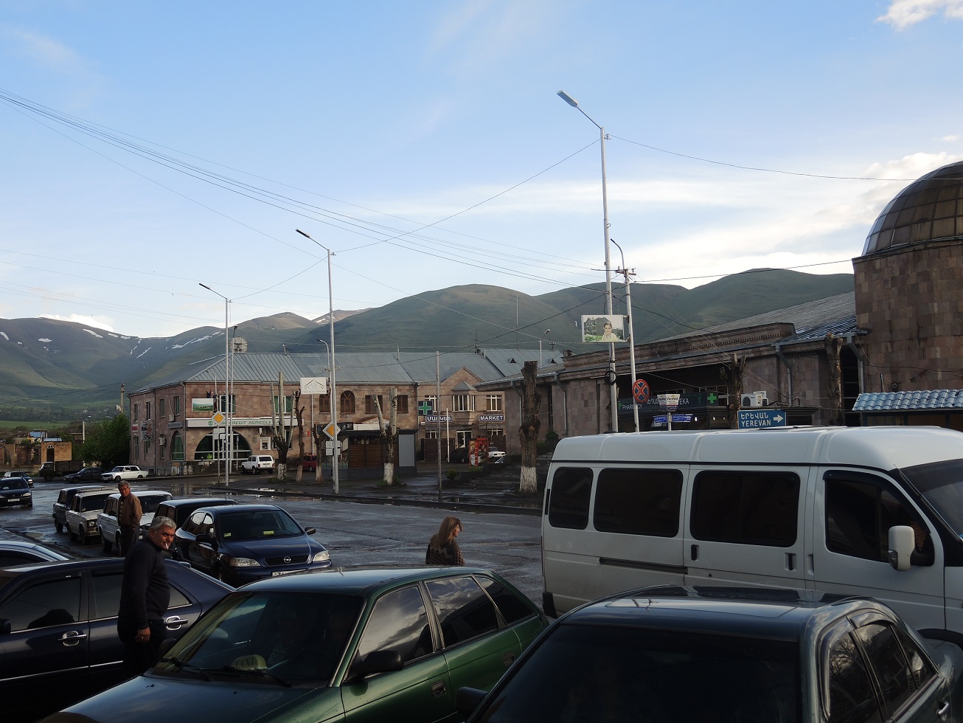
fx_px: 1169
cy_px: 362
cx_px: 482
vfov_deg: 34.4
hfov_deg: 44.8
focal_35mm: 42
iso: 80
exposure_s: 1/500
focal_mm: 9
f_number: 2.5
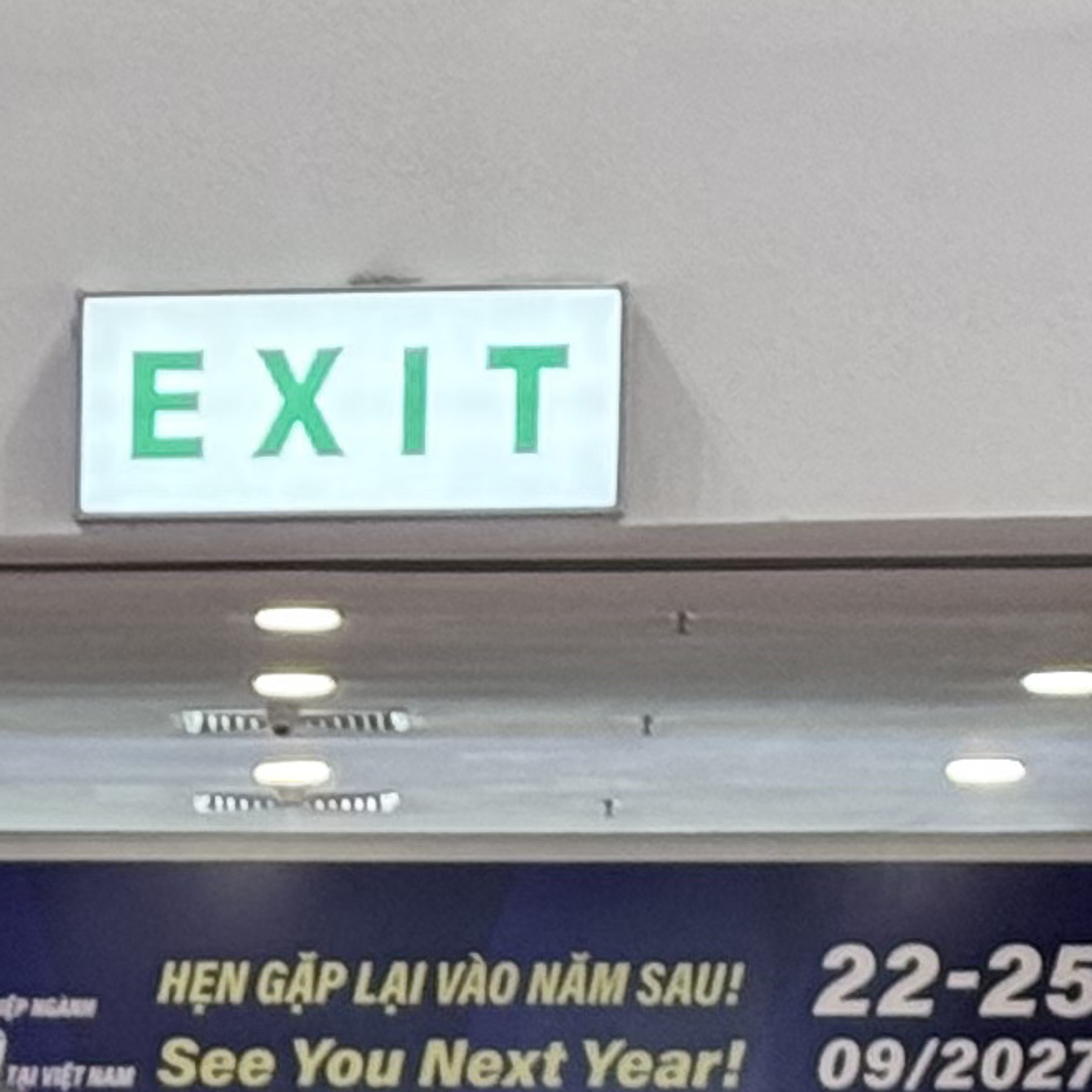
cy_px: 1772
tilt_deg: -1.4
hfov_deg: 6.6
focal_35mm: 259
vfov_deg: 6.6
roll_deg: -0.4
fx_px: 9244
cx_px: -784
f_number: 1.78
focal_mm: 6.76
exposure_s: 1/100
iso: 160
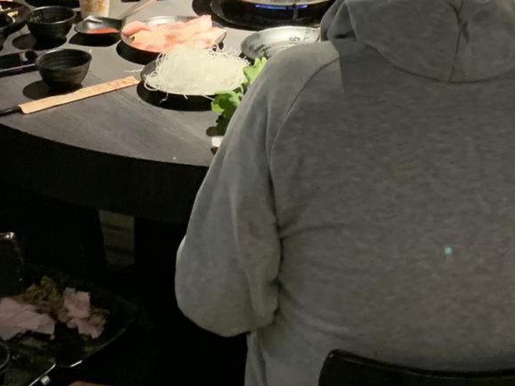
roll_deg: -0.7
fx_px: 1324
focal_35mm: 89
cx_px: 271
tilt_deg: -14.8
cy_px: -133
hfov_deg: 22.0
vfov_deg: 15.7
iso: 640
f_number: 1.8
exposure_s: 1/30
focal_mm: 4.25
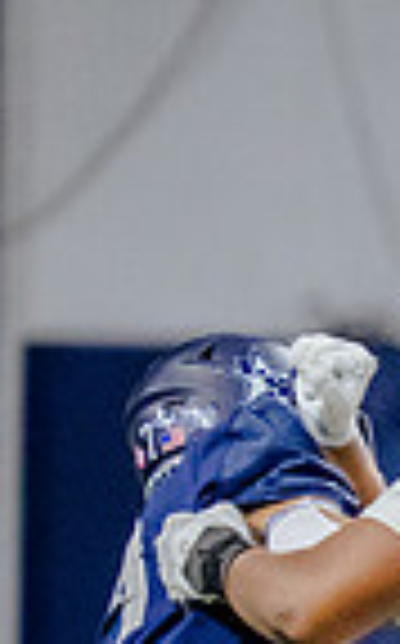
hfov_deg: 1.0
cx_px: 1026
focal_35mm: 1344
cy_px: 778
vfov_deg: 1.6
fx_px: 23513
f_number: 2.8
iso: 3200
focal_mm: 200
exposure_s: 1/1250
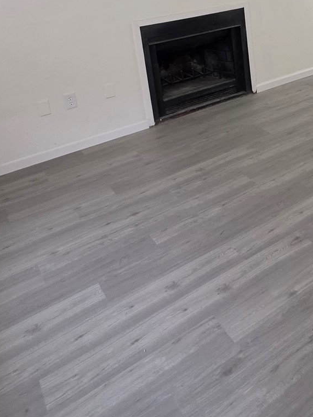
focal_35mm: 35
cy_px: 37
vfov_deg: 47.1
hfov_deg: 37.2
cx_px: 300
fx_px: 422
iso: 250
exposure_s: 1/120
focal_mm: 2.2
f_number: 1.9
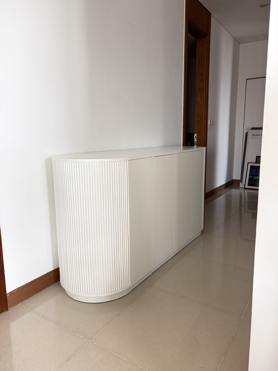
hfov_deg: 53.1
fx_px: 278
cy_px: 186
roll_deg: +0.3
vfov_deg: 67.3
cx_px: 139
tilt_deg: -9.3
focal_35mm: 26
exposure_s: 1/74
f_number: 1.6
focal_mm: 5.96
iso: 125
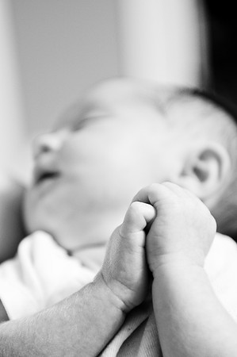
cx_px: 118
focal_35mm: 84
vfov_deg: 24.2
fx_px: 831
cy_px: 178
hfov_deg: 16.2
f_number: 2.8
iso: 200
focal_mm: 56
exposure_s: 1/13
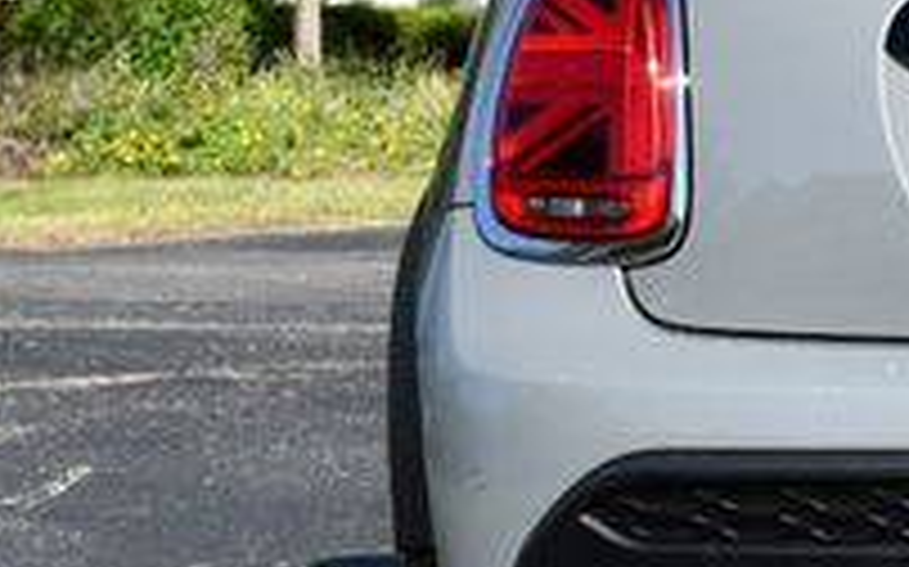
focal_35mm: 168
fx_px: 4160
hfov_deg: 12.0
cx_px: 1242
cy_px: 126
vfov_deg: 7.8
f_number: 8
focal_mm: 26
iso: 140
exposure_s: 1/250
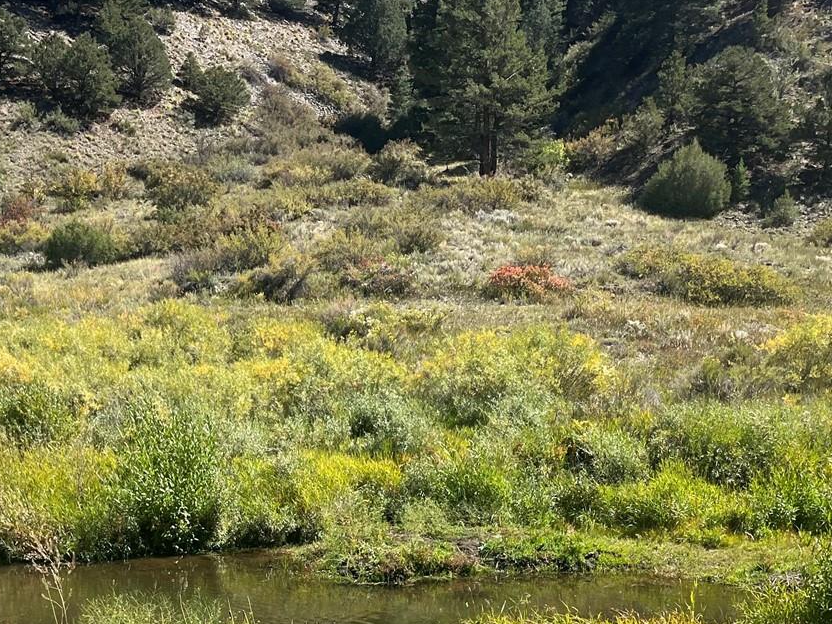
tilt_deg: -11.6
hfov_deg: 37.5
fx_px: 1202
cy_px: 594
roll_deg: +0.3
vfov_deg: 27.7
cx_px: 240
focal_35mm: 50
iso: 50
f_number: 1.6
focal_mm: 5.1
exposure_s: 1/1862
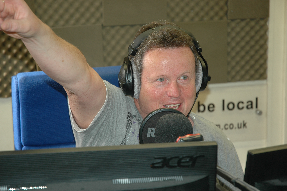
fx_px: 741
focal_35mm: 93
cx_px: 144
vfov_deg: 14.7
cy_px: 96
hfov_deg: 21.9
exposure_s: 1/60
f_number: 4.5
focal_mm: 62
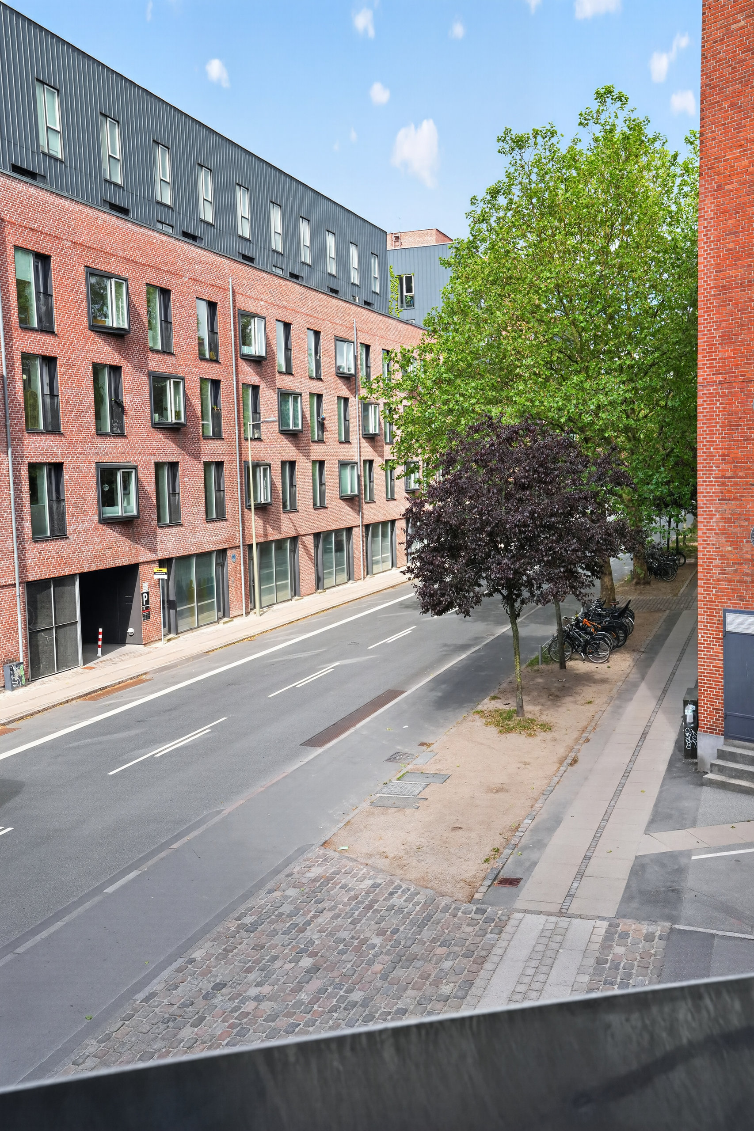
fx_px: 1100
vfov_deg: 54.4
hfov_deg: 37.8
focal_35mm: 35
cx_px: 377
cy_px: 566
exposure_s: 1/160
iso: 400
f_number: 8
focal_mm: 35
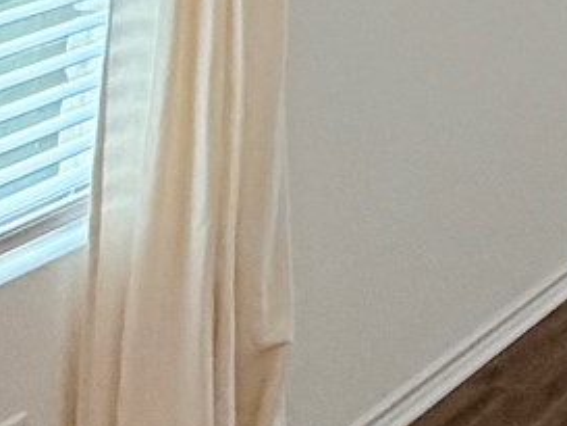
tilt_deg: +3.5
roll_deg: -1.7
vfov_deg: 11.9
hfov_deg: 14.1
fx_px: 1721
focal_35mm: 105
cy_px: -542
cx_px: 1290
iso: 125
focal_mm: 2.22
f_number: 2.2
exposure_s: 1/120
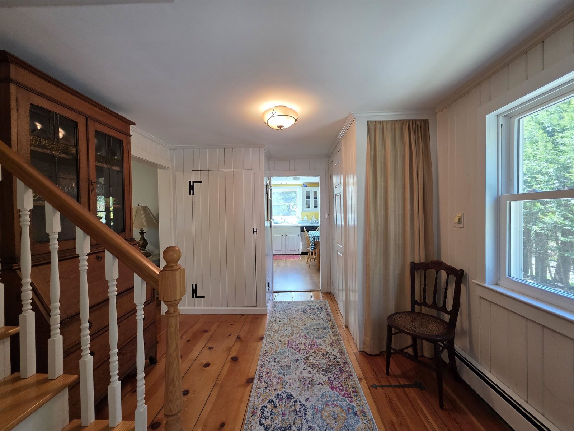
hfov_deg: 106.2
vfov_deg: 89.9
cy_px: 216
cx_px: 287
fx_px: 216
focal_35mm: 13
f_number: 1.9
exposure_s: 1/120
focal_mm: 2.2
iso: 200
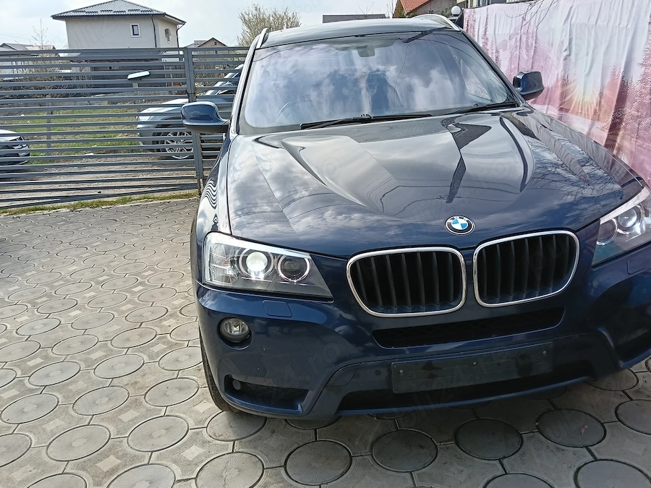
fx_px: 564
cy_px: 228
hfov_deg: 59.9
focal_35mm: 30
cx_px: 348
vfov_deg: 46.8
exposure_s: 1/363
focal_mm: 3.98
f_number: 1.8
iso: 50
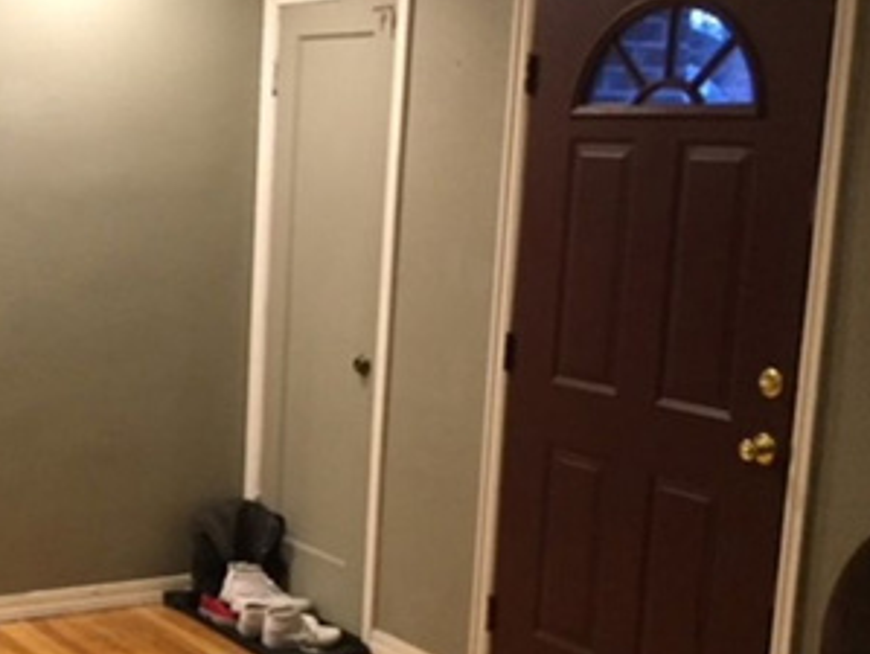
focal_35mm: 62
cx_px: -32
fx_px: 1560
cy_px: 401
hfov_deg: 28.9
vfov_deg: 23.6
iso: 250
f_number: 2.2
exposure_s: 1/30
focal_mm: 4.15
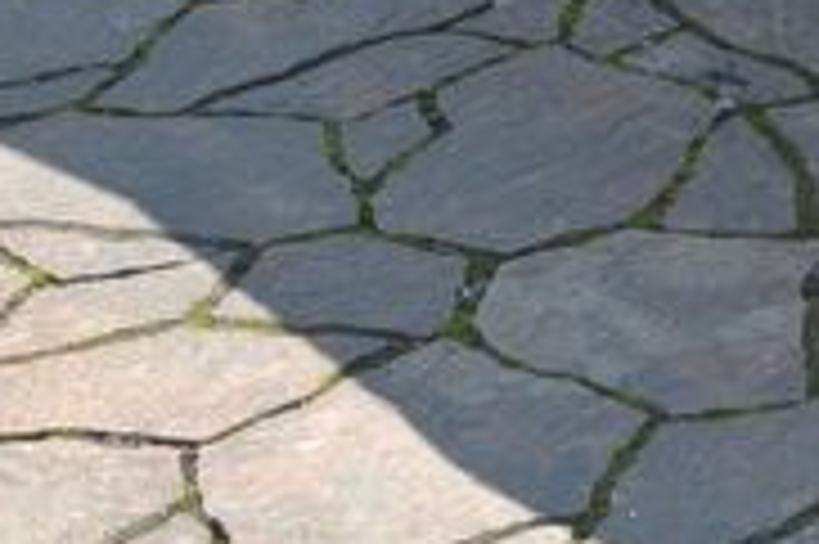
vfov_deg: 6.0
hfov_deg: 9.1
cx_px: 1616
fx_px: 4864
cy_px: -967
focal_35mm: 214
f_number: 9
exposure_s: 1/320
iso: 500
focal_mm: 38
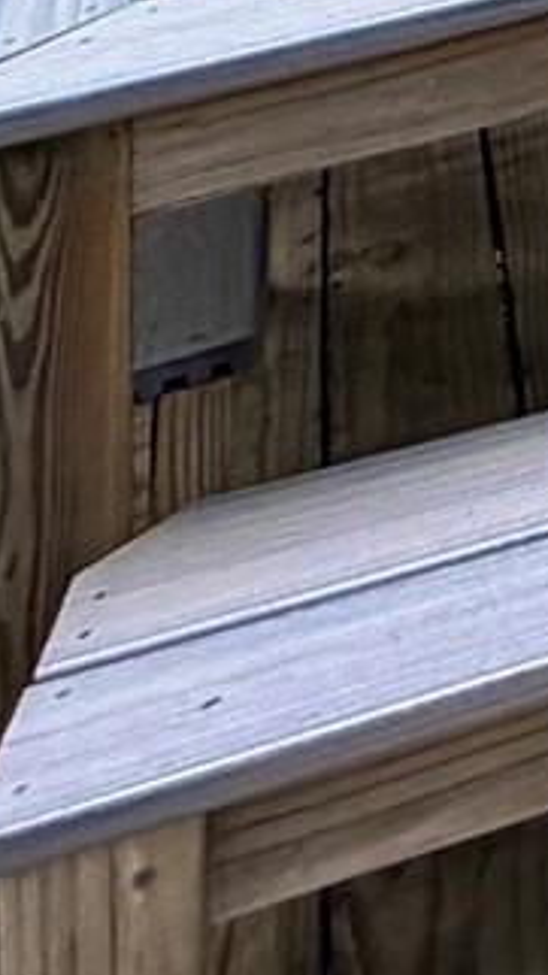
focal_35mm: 97
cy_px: -1157
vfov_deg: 15.6
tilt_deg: +2.7
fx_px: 2507
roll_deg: -0.4
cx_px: 2386
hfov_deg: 7.3
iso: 80
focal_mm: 2.22
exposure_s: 1/121
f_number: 2.2
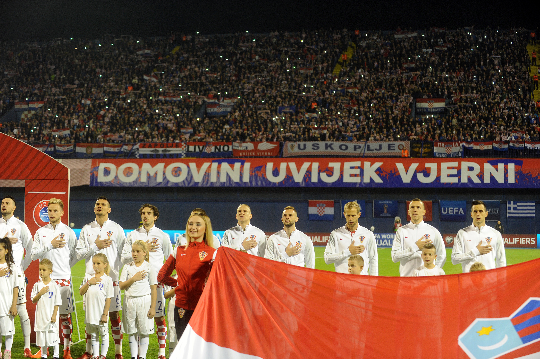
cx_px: 270
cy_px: 180
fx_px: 1049
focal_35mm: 70
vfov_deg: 19.4
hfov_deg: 28.9
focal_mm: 70
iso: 1600
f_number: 3.2
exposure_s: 1/250
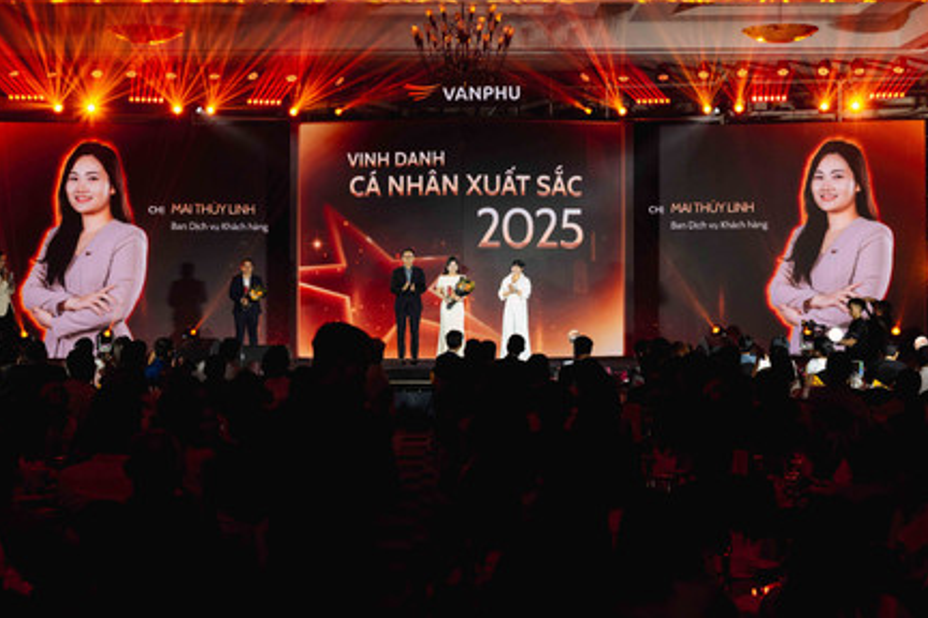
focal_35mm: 59
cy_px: 278
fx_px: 1521
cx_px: 462
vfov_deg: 23.0
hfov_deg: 33.9
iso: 1600
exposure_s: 1/100
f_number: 5
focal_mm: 51
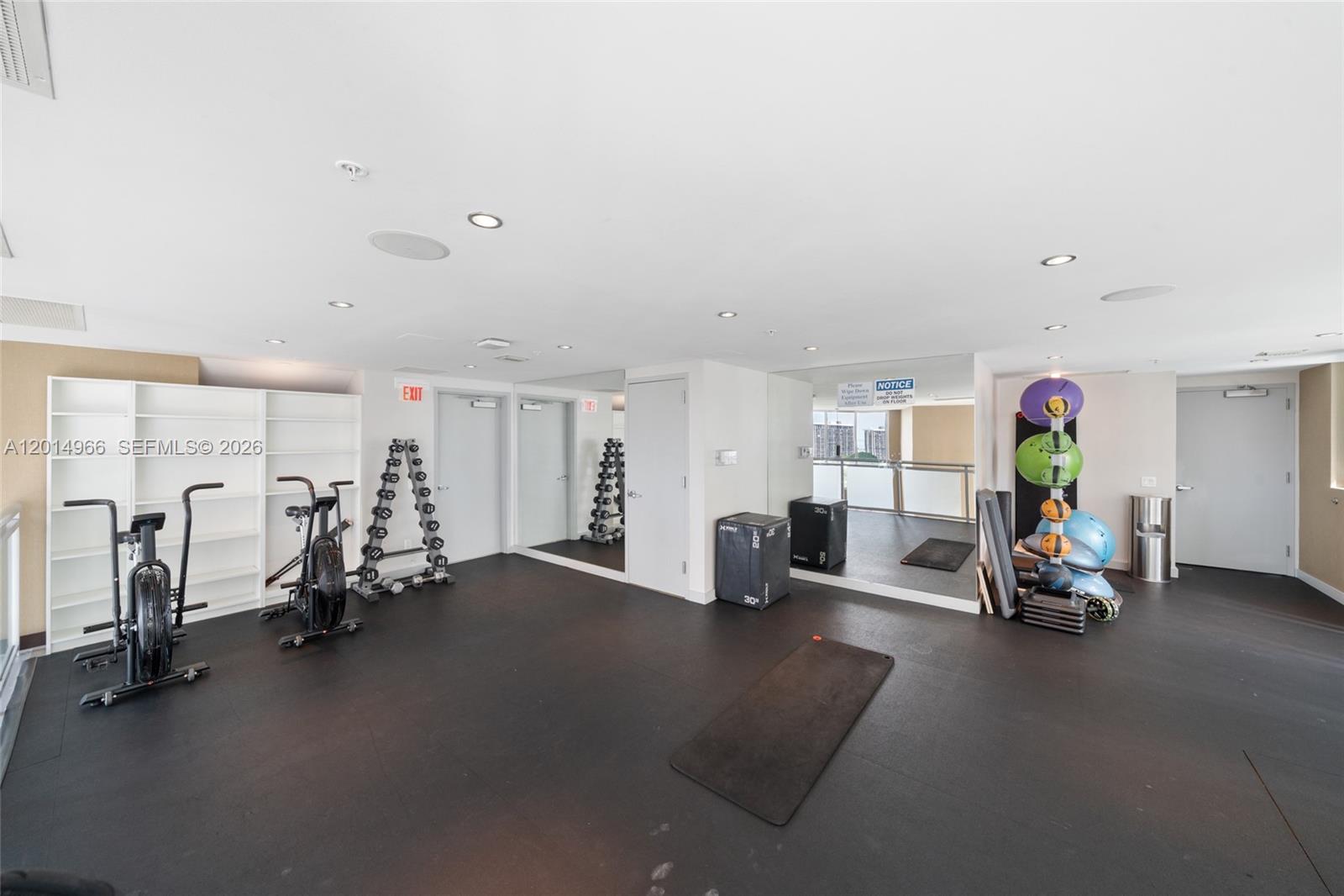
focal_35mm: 12
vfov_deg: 90.0
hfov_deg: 112.6
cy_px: 448
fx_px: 448
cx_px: 672
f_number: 9
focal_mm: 12
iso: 500
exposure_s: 1/6
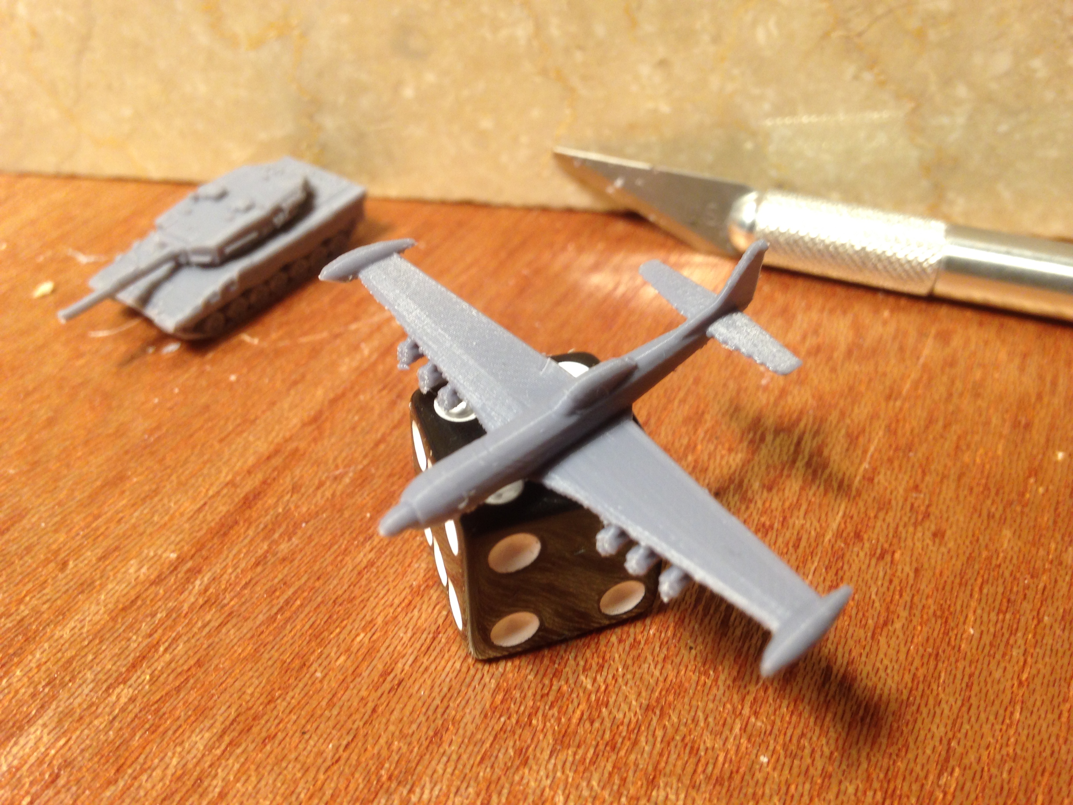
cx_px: 536
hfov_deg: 55.4
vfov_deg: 42.9
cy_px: 402
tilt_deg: -42.3
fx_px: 1023
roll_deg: +1.1
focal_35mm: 33
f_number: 2.4
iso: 64
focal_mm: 4.12
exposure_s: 1/20
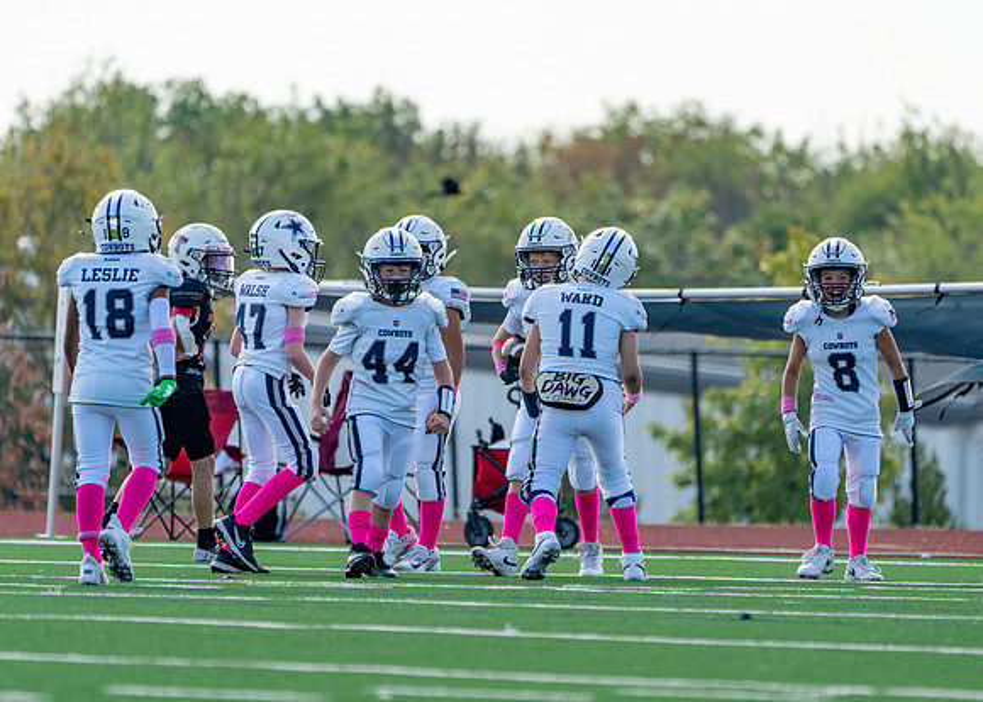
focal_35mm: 510
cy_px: 382
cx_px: 550
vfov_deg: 2.8
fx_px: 14224
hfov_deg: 4.0
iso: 500
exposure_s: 1/1250
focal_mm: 400
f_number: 5.6
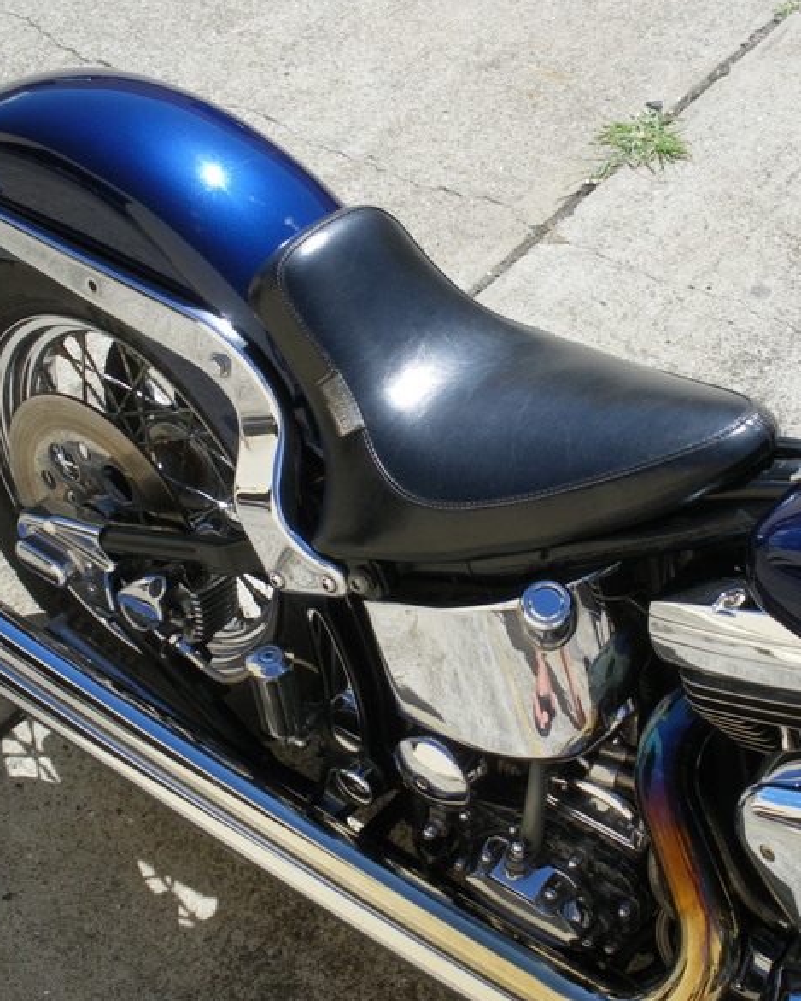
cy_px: 502
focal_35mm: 48
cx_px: 500
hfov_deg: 31.3
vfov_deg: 38.8
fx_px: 1422
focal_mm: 6.3
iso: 64
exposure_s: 1/200
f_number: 5.4
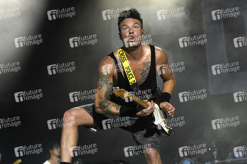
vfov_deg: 19.4
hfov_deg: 28.9
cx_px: 124
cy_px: 82
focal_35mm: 70
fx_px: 480
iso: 1600
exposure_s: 1/800
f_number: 4
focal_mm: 70
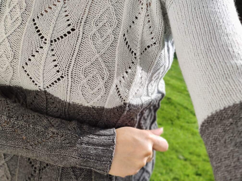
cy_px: 90
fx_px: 287
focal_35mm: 41
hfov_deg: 45.8
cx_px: 121
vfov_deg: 35.1
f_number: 2
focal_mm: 8.16
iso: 100
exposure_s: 1/1340
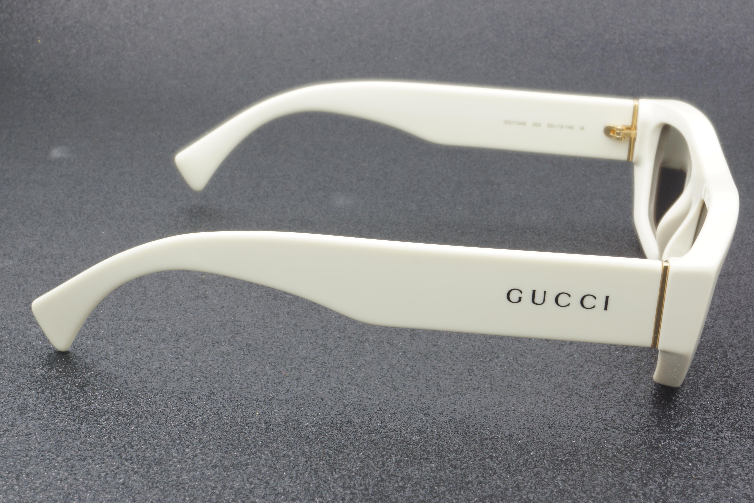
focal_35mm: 60
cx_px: 377
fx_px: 1257
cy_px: 252
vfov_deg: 22.6
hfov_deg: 33.4
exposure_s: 1
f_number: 32
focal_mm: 40
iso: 100
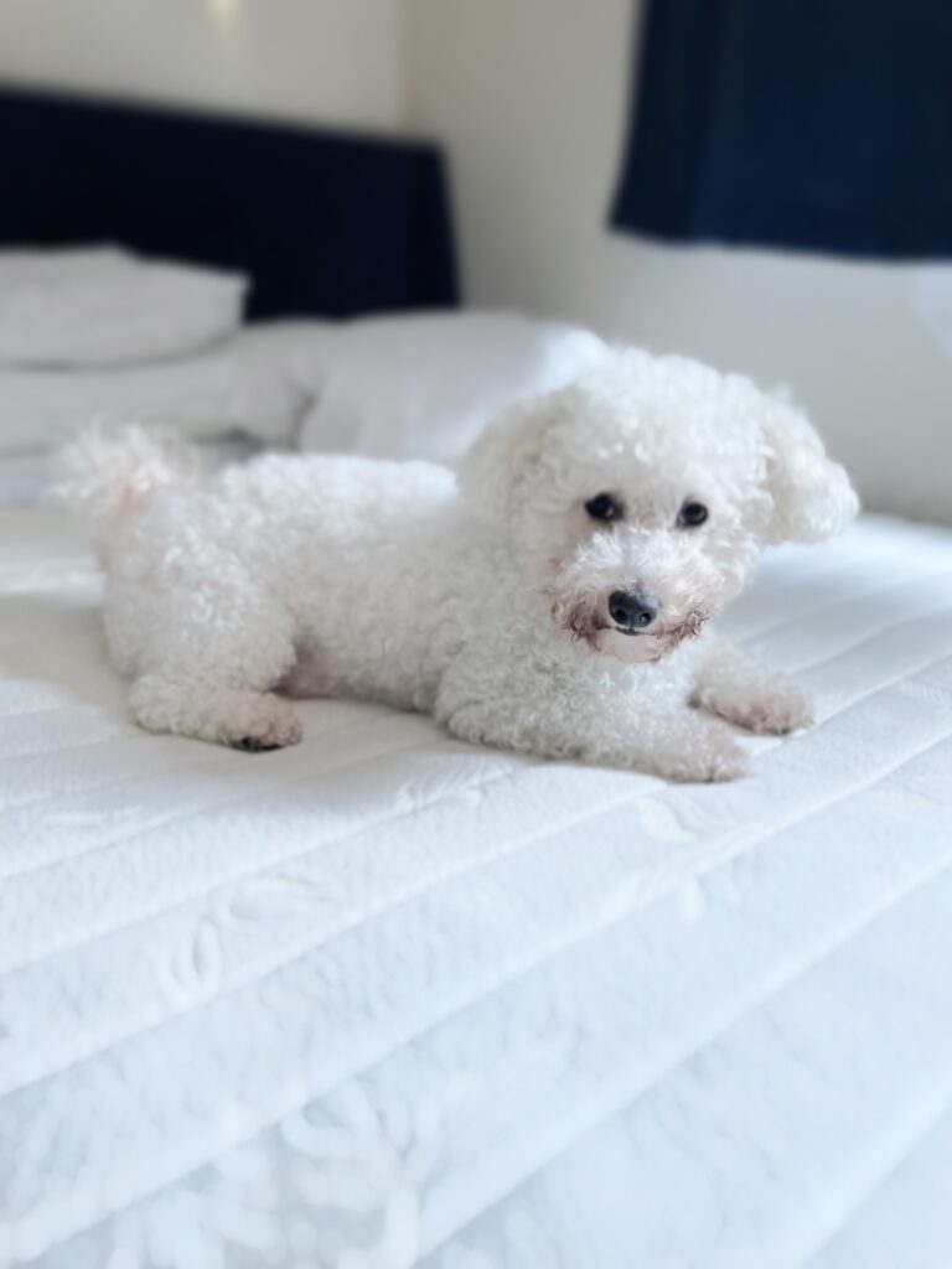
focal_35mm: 26
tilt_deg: -17.3
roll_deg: +0.0
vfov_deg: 67.3
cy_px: 634
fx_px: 953
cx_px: 476
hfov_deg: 53.1
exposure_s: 1/60
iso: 160
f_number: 1.6
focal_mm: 4.2
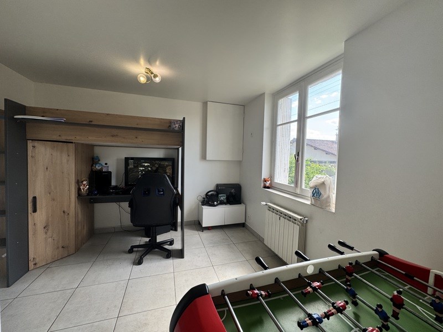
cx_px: 222
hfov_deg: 102.1
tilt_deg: -2.3
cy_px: 166
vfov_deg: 85.7
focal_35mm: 14
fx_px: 179
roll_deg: -1.0
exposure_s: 1/132
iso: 40
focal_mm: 2.22
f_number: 2.2
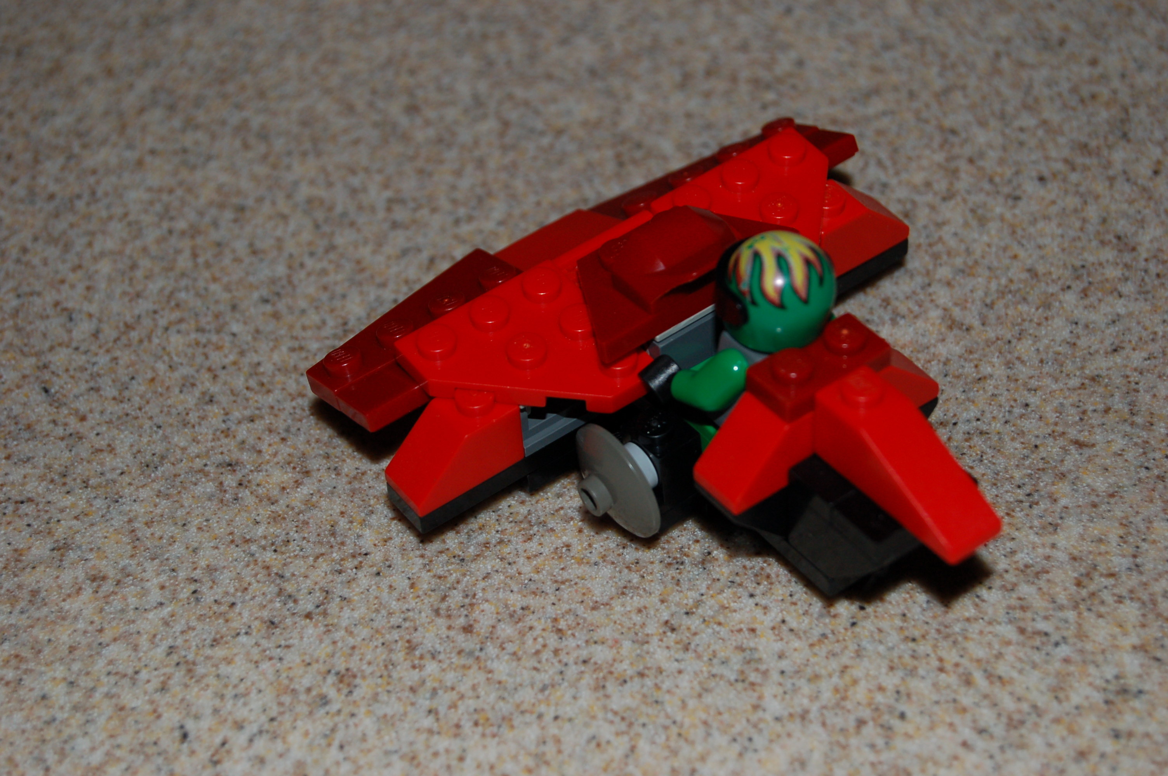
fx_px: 2674
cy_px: 388
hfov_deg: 24.6
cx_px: 584
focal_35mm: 82
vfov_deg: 16.5
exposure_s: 1/60
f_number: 5.6
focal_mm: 55
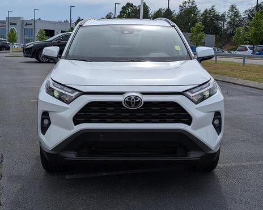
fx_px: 405
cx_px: 129
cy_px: 105
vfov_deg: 29.1
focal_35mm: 52
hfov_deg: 36.0
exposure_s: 1/3333
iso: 23
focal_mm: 6.9
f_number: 1.68
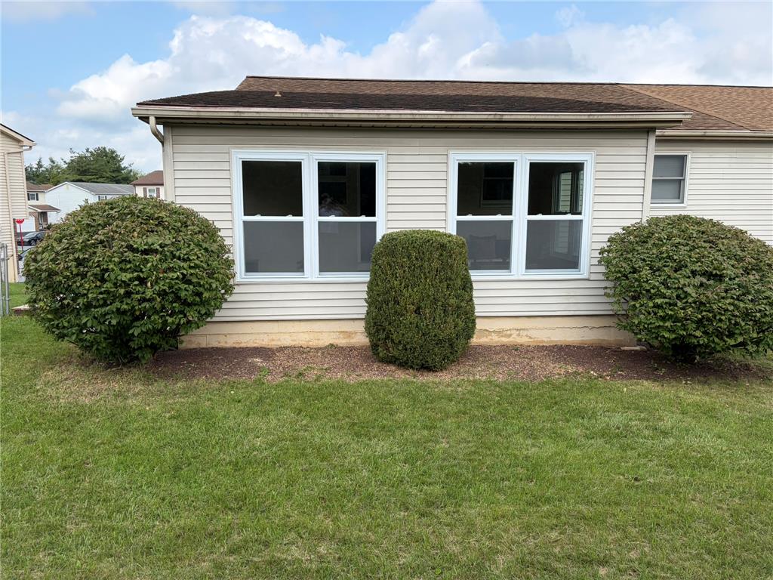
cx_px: 386
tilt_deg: -7.5
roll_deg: +0.7
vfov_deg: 53.1
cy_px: 290
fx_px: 581
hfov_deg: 67.3
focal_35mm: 26
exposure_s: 1/1953
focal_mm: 5.96
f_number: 1.6
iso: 50
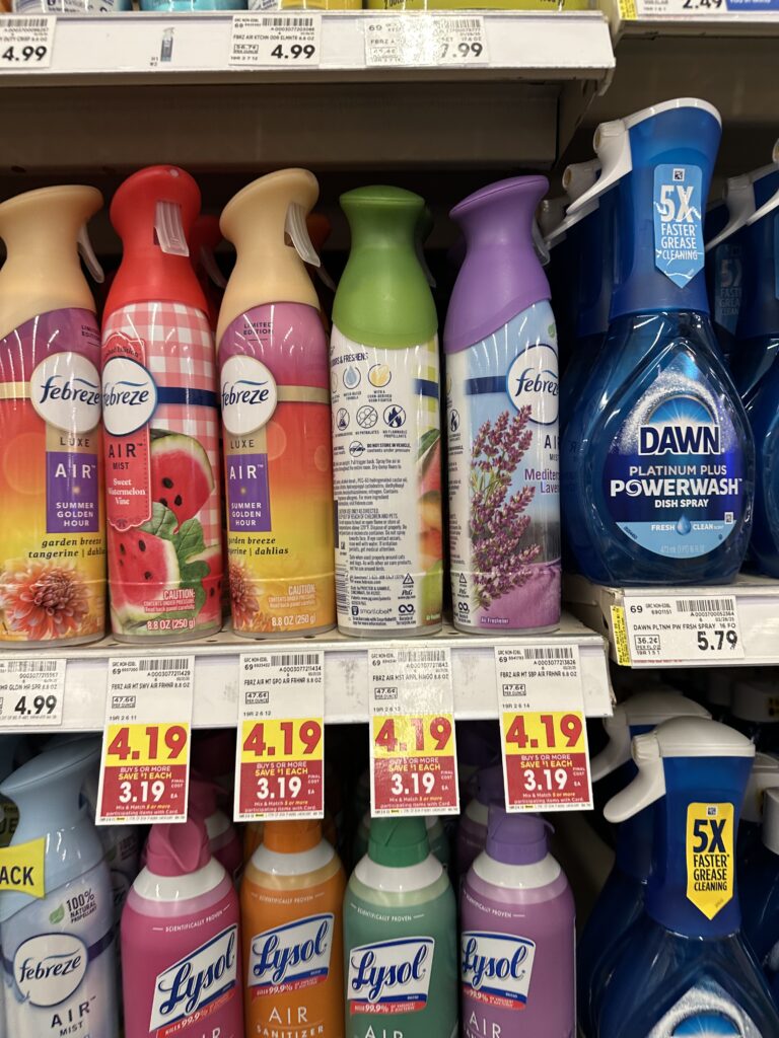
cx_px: 390
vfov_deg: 71.6
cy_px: 519
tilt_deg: -7.6
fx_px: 720
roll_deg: -0.3
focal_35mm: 24
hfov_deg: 56.8
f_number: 1.78
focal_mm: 6.86
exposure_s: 1/61
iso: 160
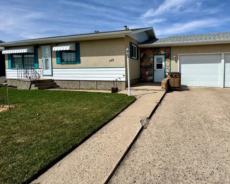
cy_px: 77
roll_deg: -0.1
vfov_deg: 67.7
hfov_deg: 78.9
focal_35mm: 20
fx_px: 136
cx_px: 144
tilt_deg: -2.1
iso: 50
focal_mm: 2.22
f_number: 2.2
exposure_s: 1/3906
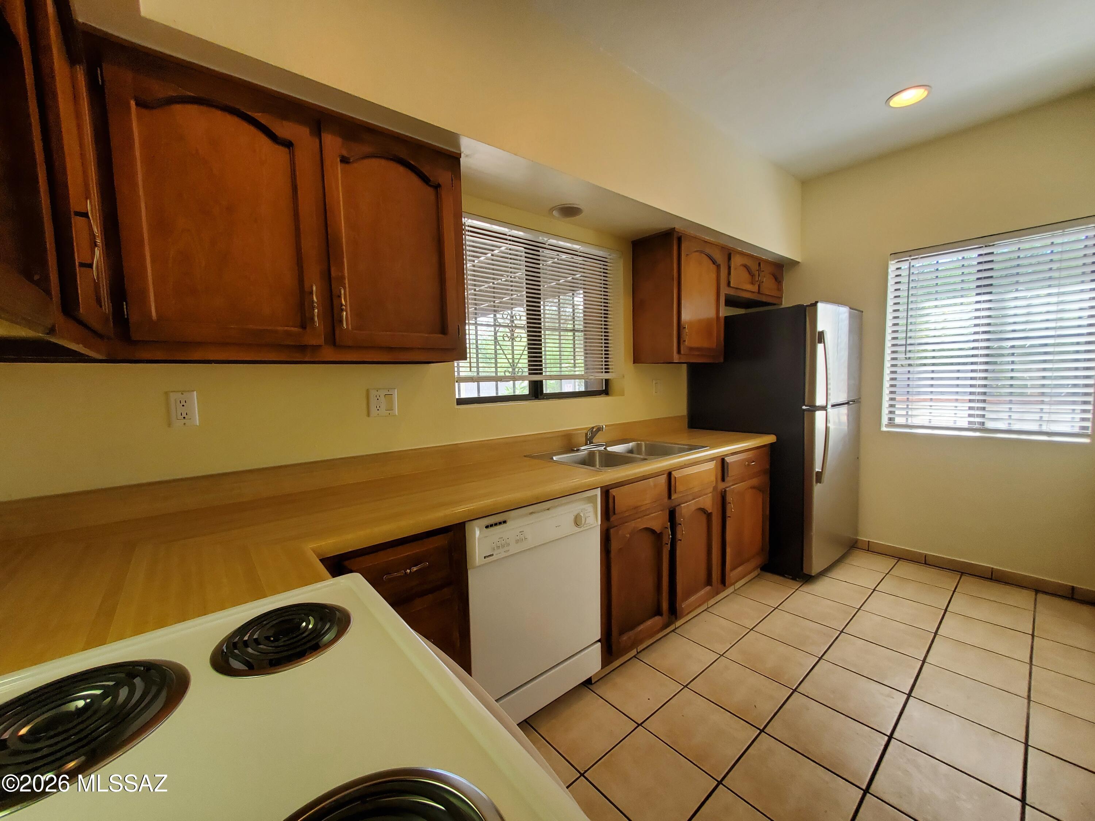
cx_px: 548
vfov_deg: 89.9
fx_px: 411
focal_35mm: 13
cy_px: 410
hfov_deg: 106.2
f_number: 2.2
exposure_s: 1/60
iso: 125
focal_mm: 1.8
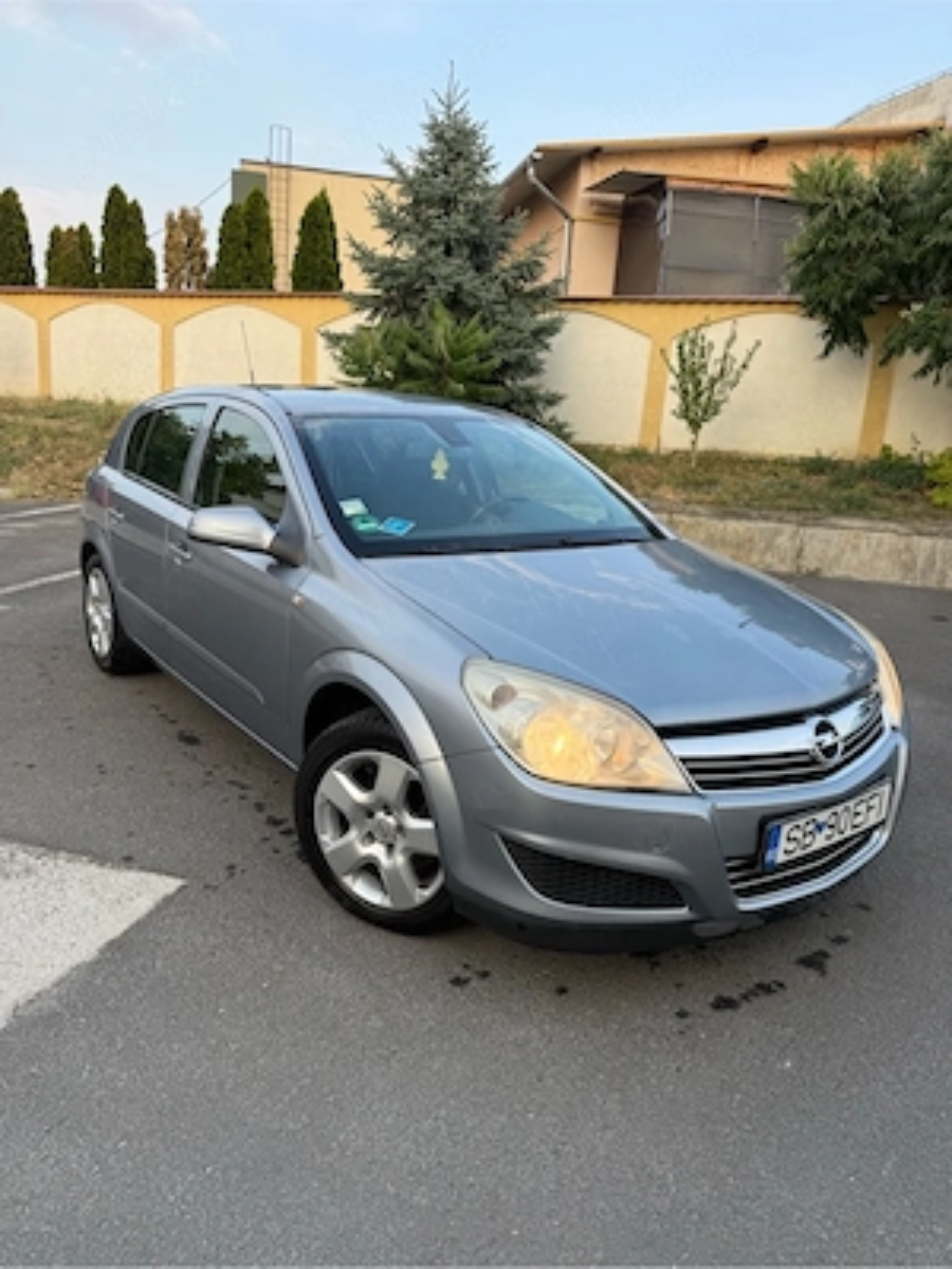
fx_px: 880
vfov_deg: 71.6
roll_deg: -4.1
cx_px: 476
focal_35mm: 24
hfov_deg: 56.8
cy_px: 634
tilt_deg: -13.3
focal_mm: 6.76
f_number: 1.78
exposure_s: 1/622
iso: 80
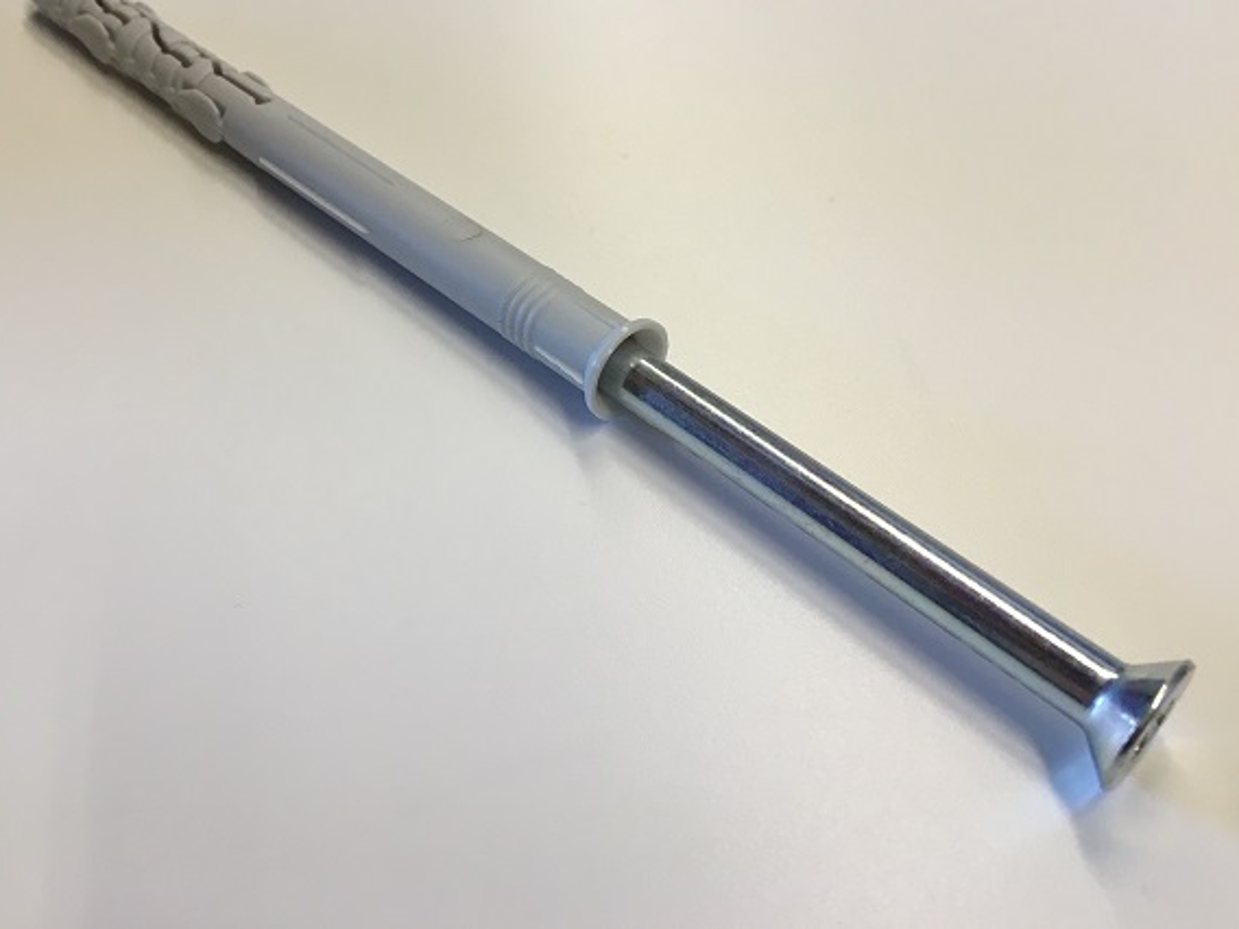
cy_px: 388
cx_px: 593
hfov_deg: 53.9
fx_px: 1217
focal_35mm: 34
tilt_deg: -46.9
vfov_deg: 41.7
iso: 32
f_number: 2.2
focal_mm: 4.15
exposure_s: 1/33
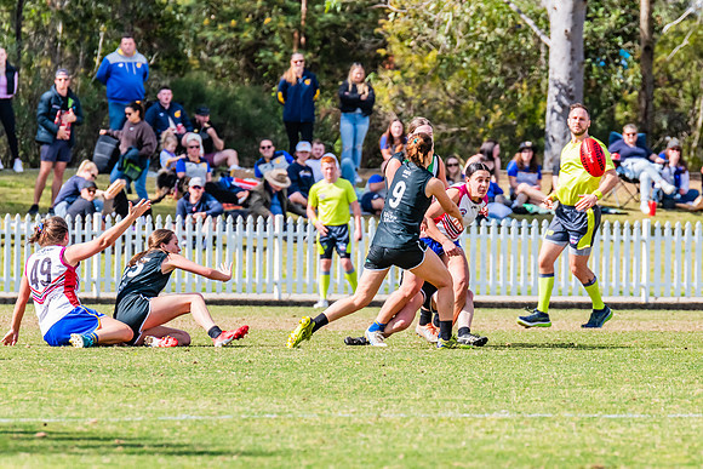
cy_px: 296
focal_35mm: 545
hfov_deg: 3.8
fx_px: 10640
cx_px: 452
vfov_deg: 2.5
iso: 800
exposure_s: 1/1250
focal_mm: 420
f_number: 10
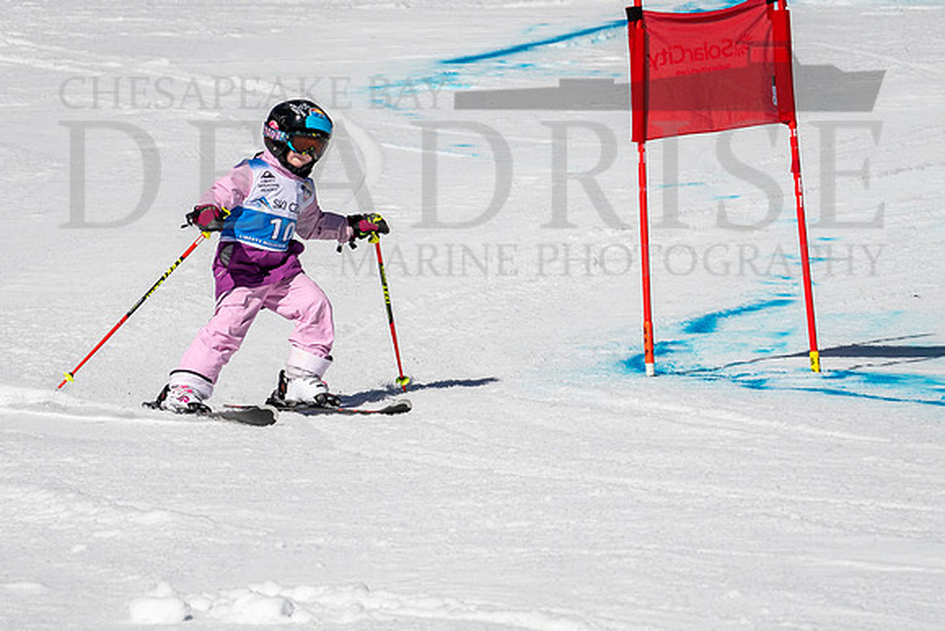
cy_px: 359
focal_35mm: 990
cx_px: 326
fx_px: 25999
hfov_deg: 2.1
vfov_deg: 1.4
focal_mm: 400
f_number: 8
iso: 200
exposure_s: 1/2000
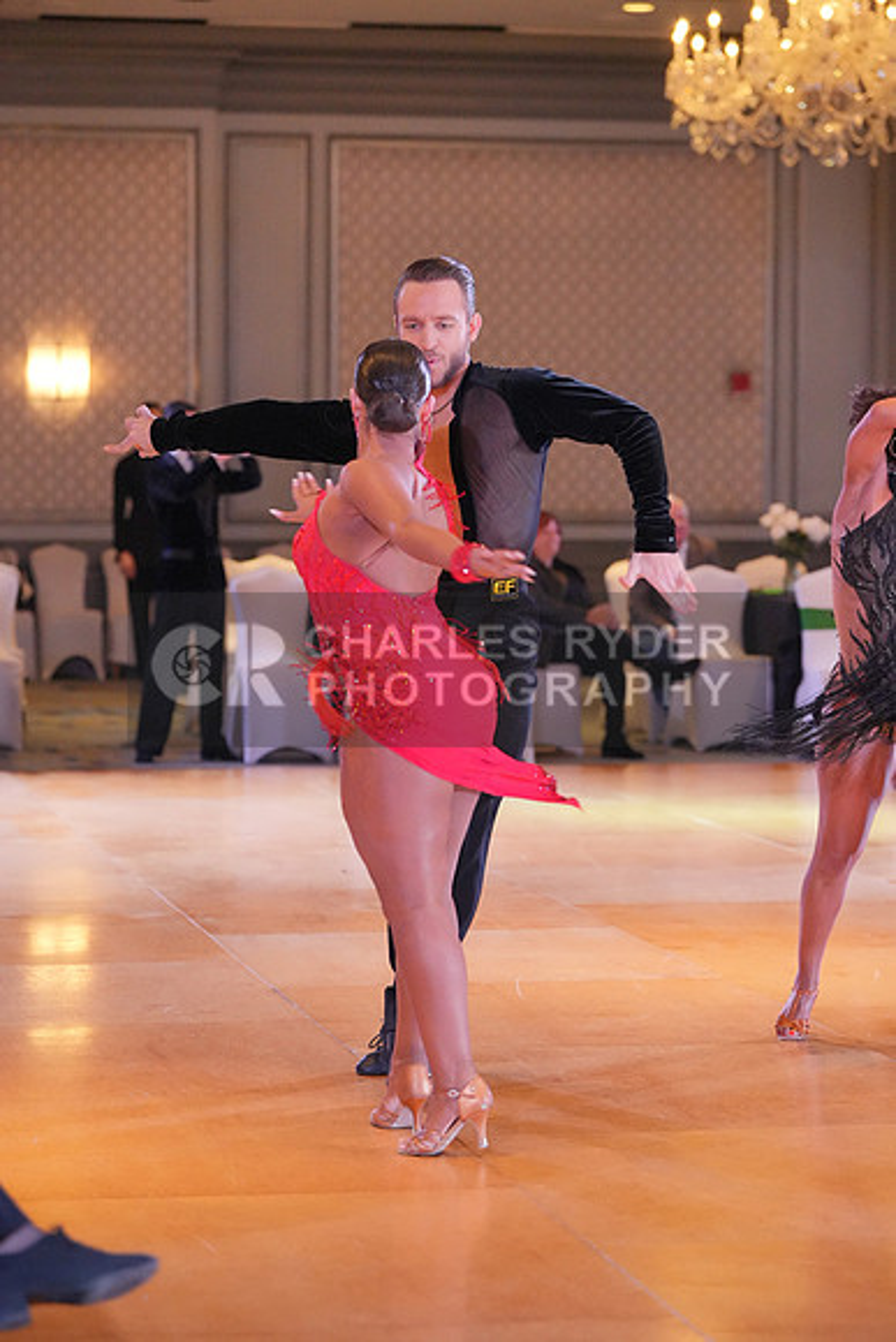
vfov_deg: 19.5
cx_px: 448
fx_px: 3917
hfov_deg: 13.0
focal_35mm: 105
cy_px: 671
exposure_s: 1/500
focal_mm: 105
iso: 8000
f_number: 3.5
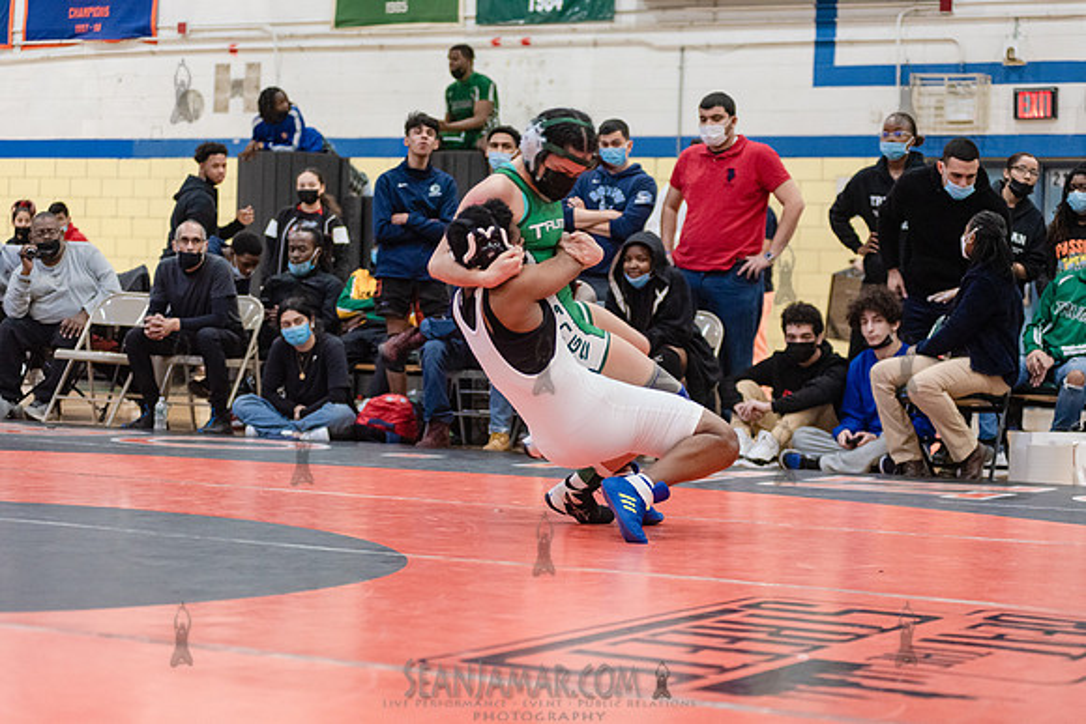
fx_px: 2414
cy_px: 362
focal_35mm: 80
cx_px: 543
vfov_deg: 17.1
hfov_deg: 25.4
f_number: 3.5
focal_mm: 80
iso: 4000
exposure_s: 1/400
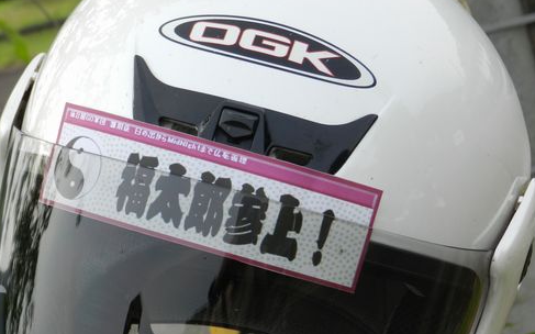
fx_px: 1968
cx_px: 204
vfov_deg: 9.7
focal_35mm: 135
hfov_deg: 15.5
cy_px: 227
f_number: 4.6
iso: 160
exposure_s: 1/320
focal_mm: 17.7
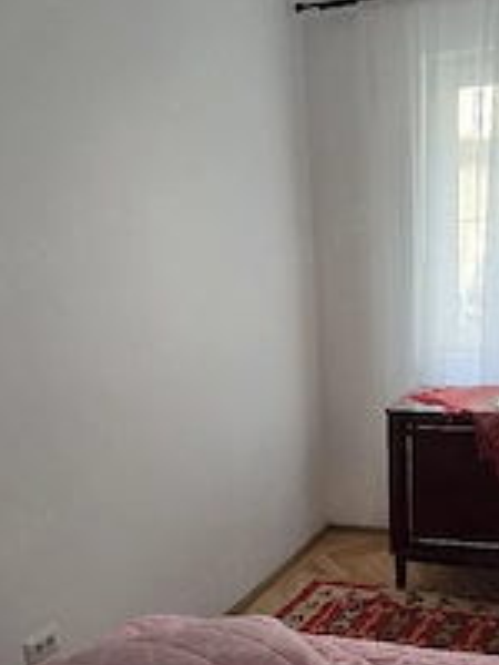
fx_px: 884
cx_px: 333
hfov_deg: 31.3
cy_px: 582
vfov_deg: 38.7
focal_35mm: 46
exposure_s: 1/182
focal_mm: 6.3
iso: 200
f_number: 1.7
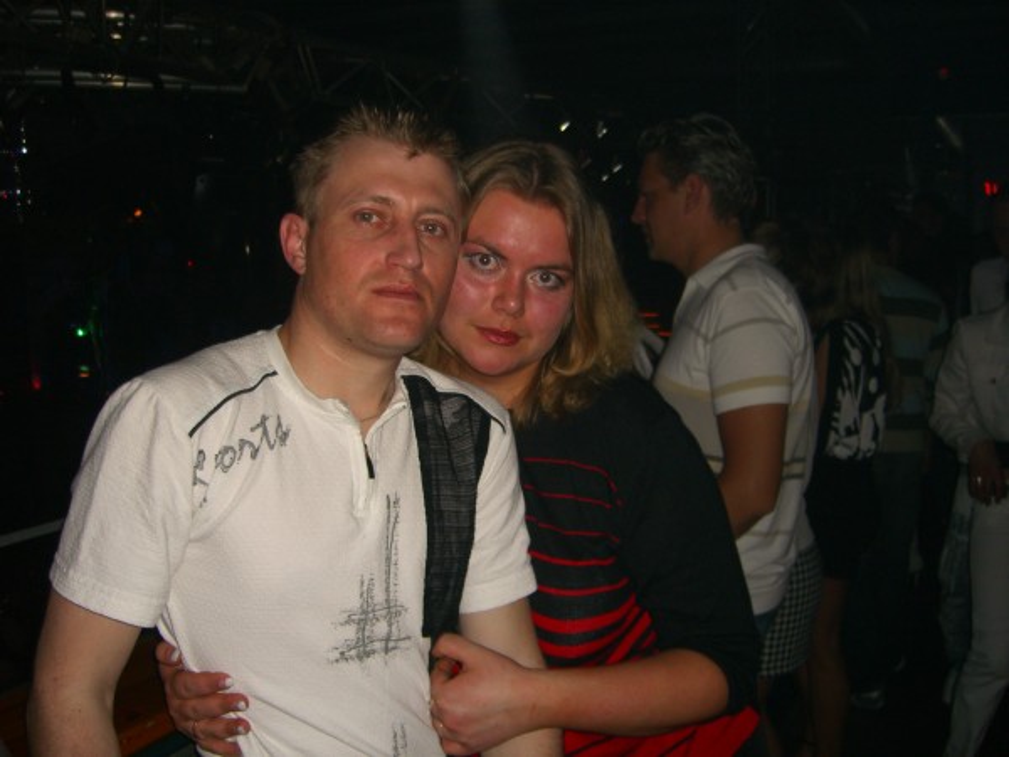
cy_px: 378
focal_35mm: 38
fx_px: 1108
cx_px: 504
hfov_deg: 49.0
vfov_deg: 37.7
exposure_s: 1/60
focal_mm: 7.9
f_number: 2.8
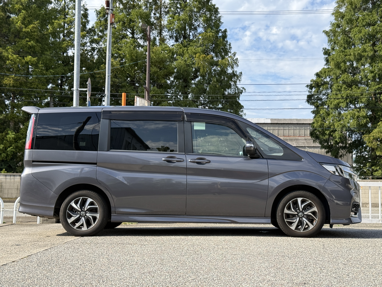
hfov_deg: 39.7
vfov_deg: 30.3
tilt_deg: +4.2
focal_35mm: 48
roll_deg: -0.8
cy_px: 144
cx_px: 191
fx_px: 530
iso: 64
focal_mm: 6.76
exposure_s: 1/2146
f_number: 1.78
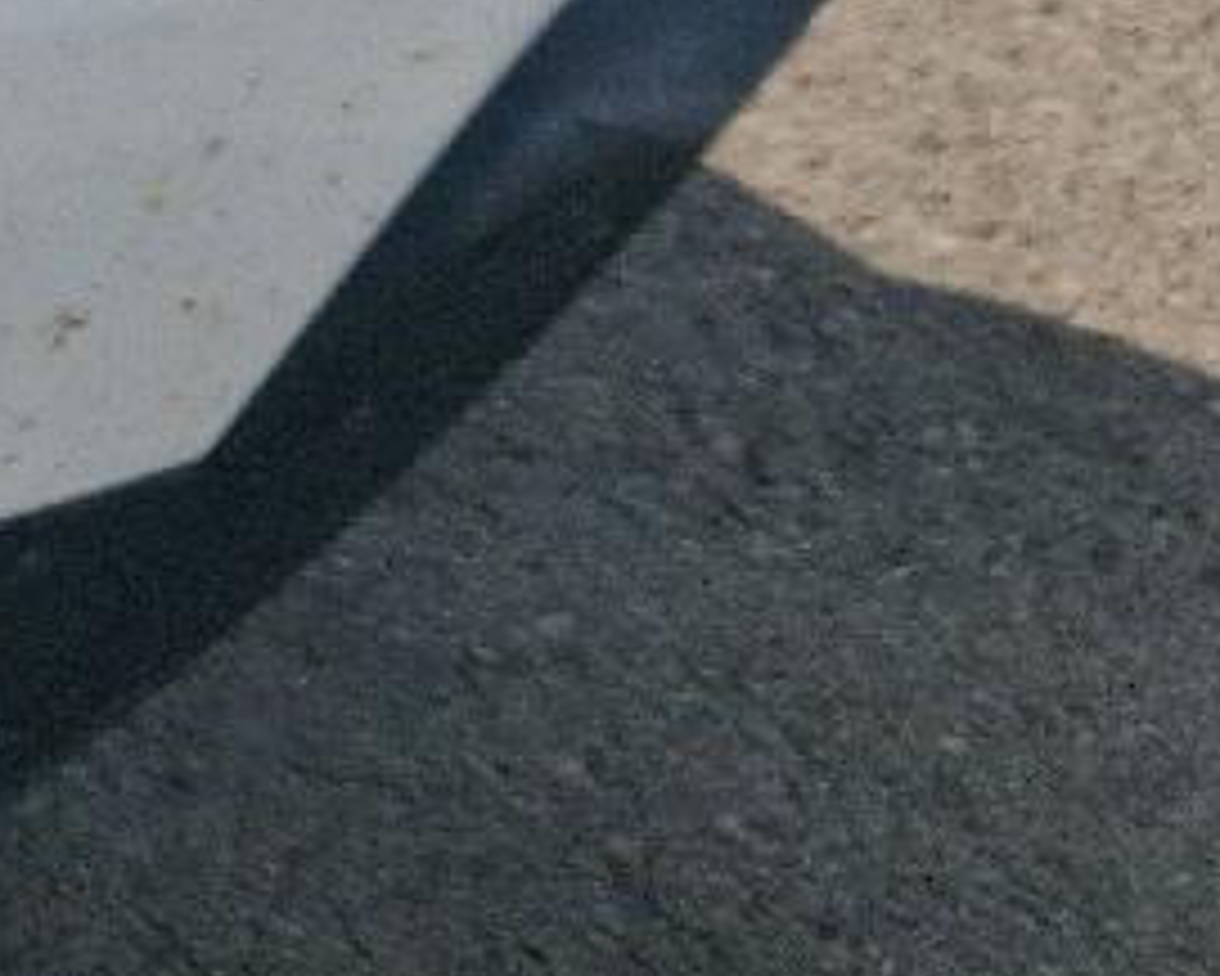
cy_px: -670
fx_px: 5382
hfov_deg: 10.1
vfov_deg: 9.9
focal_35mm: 149
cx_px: -2269
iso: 50
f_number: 1.8
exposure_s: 1/1667
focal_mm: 5.4
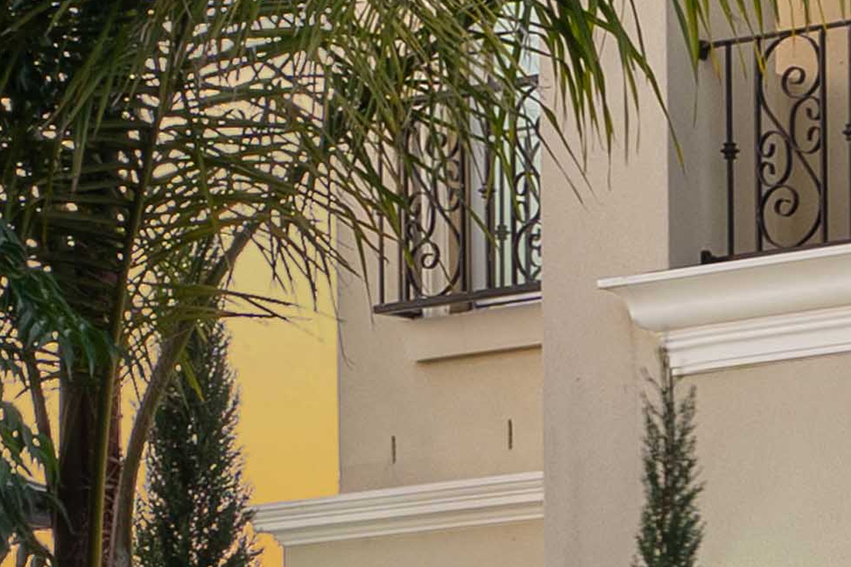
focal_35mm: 173
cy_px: 1031
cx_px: 1832
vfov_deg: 7.7
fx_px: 4089
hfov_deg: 10.6
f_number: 8
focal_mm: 24
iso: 125
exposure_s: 1.3
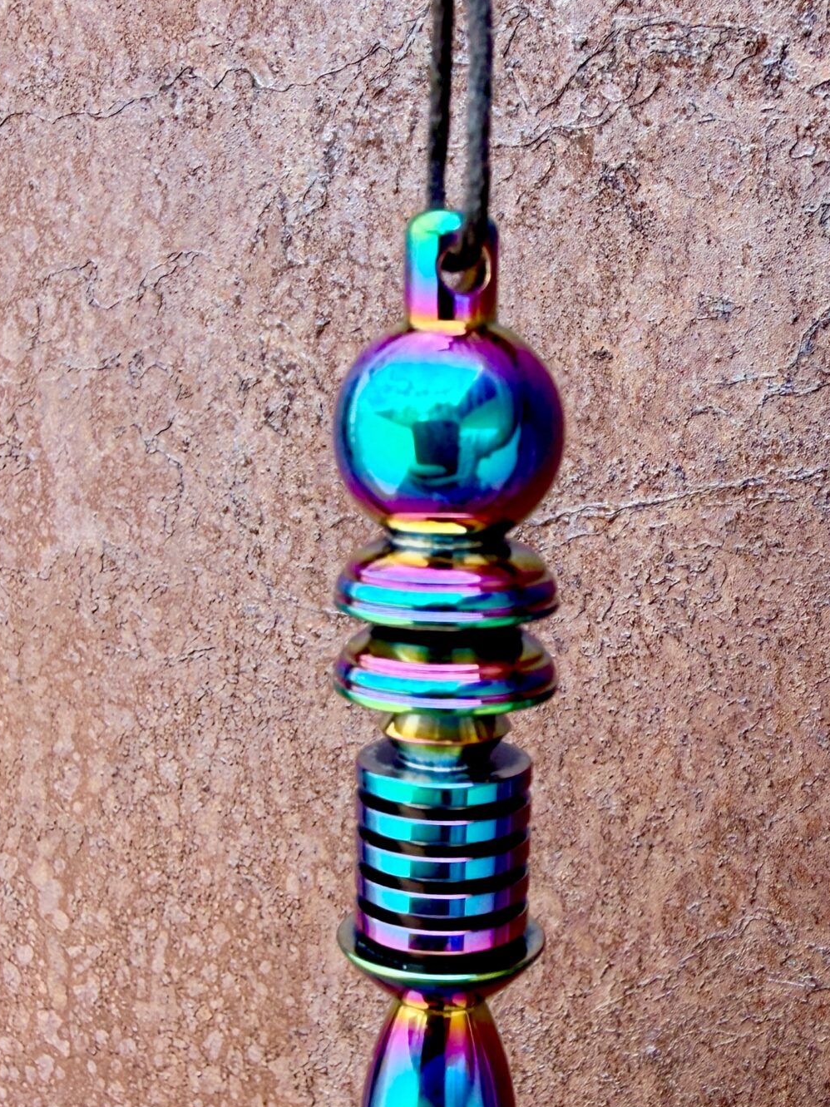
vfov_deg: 37.9
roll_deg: -1.2
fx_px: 1599
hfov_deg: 29.1
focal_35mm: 50
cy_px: 717
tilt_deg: -10.9
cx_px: 417
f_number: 2.2
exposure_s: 1/124
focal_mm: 2.22
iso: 40
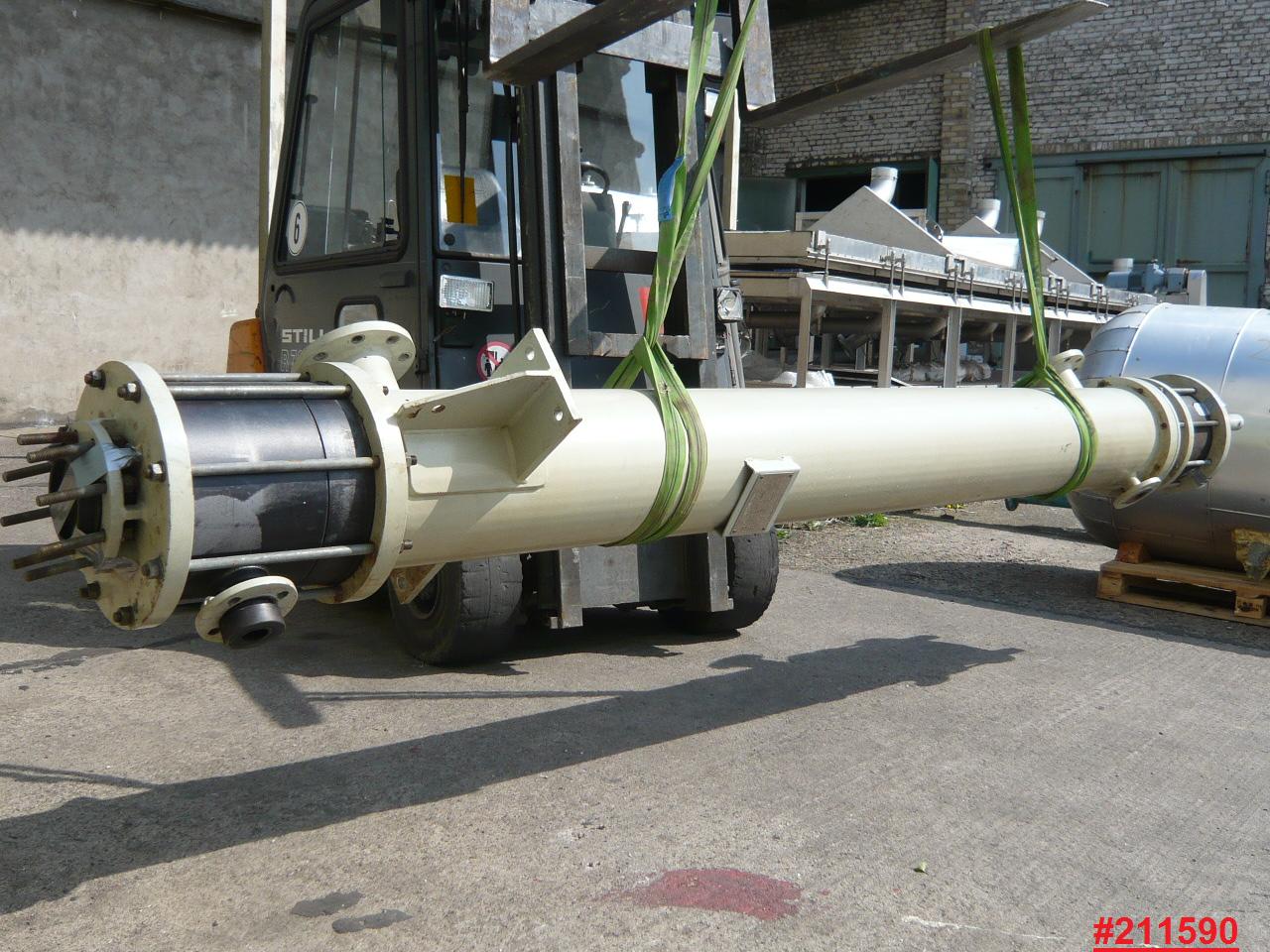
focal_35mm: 34
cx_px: 635
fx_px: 1247
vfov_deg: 41.8
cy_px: 476
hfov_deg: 54.0
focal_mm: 4.6
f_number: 8
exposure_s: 1/125
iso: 100
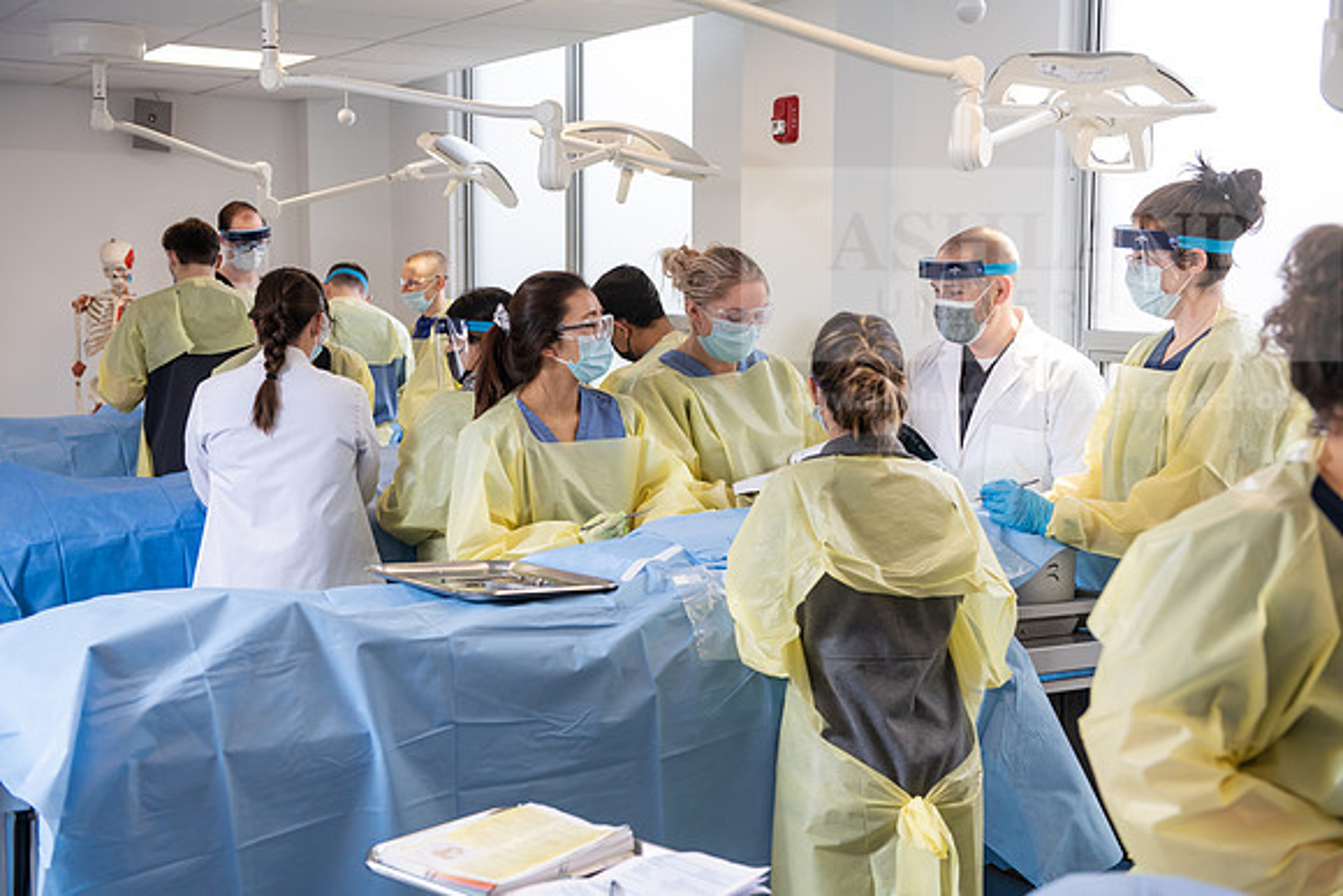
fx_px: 1791
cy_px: 448
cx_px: 672
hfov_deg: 41.1
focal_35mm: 48
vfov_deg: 28.1
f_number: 4
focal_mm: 48
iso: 500
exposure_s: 1/200
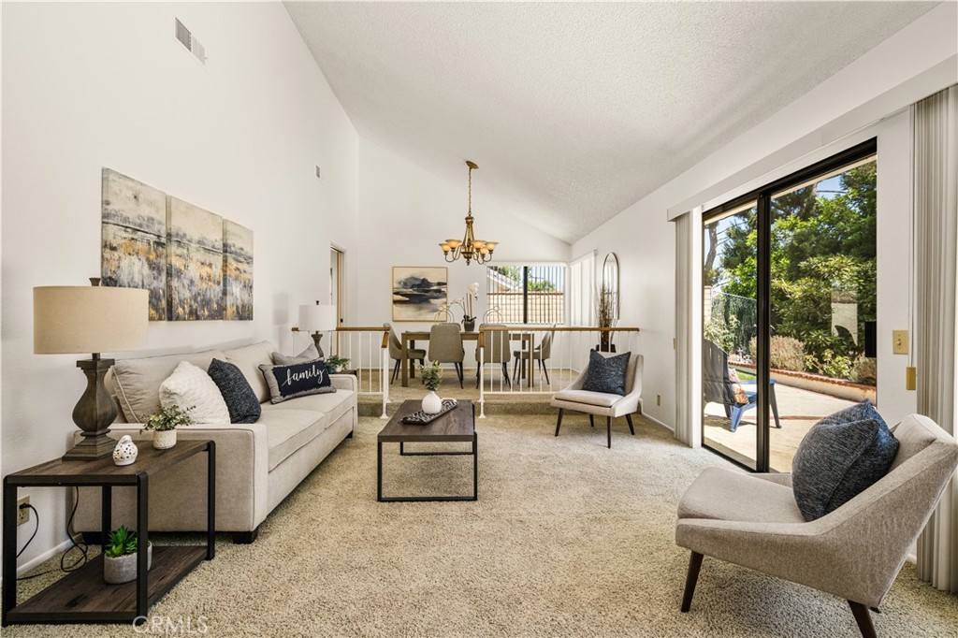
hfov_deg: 96.8
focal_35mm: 16
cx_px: 479
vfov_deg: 73.7
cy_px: 319
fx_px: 426
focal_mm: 16
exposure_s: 1/250
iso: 100
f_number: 6.3
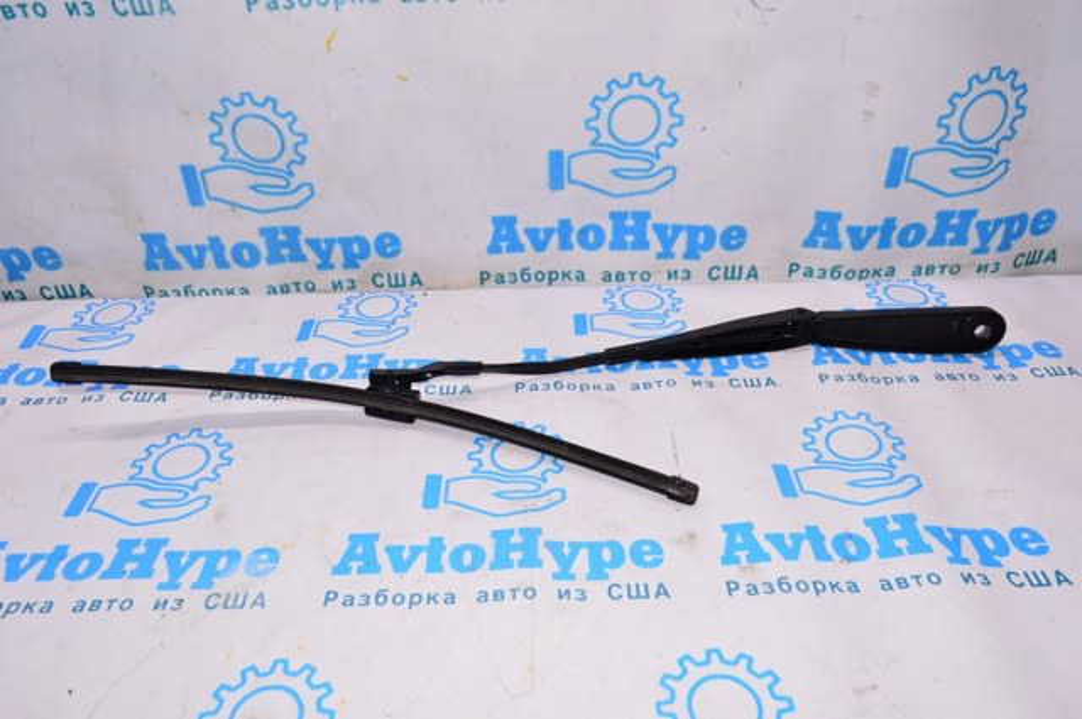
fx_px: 810
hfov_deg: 67.4
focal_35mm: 27
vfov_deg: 47.8
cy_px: 360
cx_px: 541
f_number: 8
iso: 1600
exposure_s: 1/200
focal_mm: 18
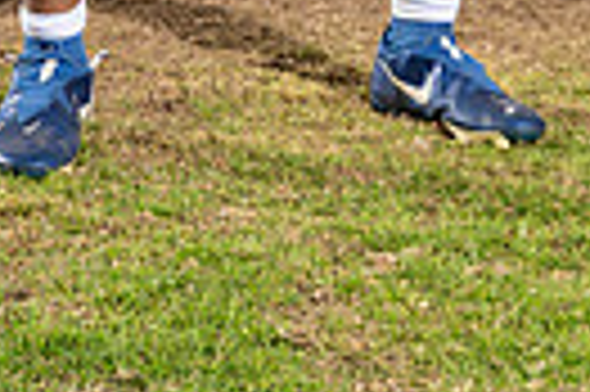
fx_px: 2815
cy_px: -572
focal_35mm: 172
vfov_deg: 7.4
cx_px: 261
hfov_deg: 12.0
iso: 200
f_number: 4.5
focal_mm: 50
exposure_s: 1/250
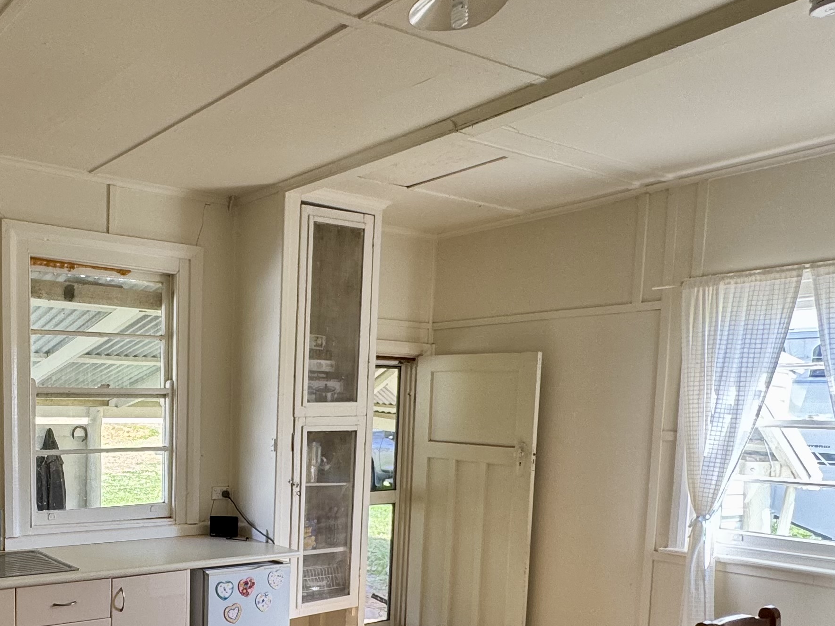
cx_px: 105
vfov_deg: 42.9
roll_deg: -0.3
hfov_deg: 51.2
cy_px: 462
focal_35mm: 32
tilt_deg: -4.4
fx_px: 772
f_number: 2.2
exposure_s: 1/99
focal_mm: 2.22
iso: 80
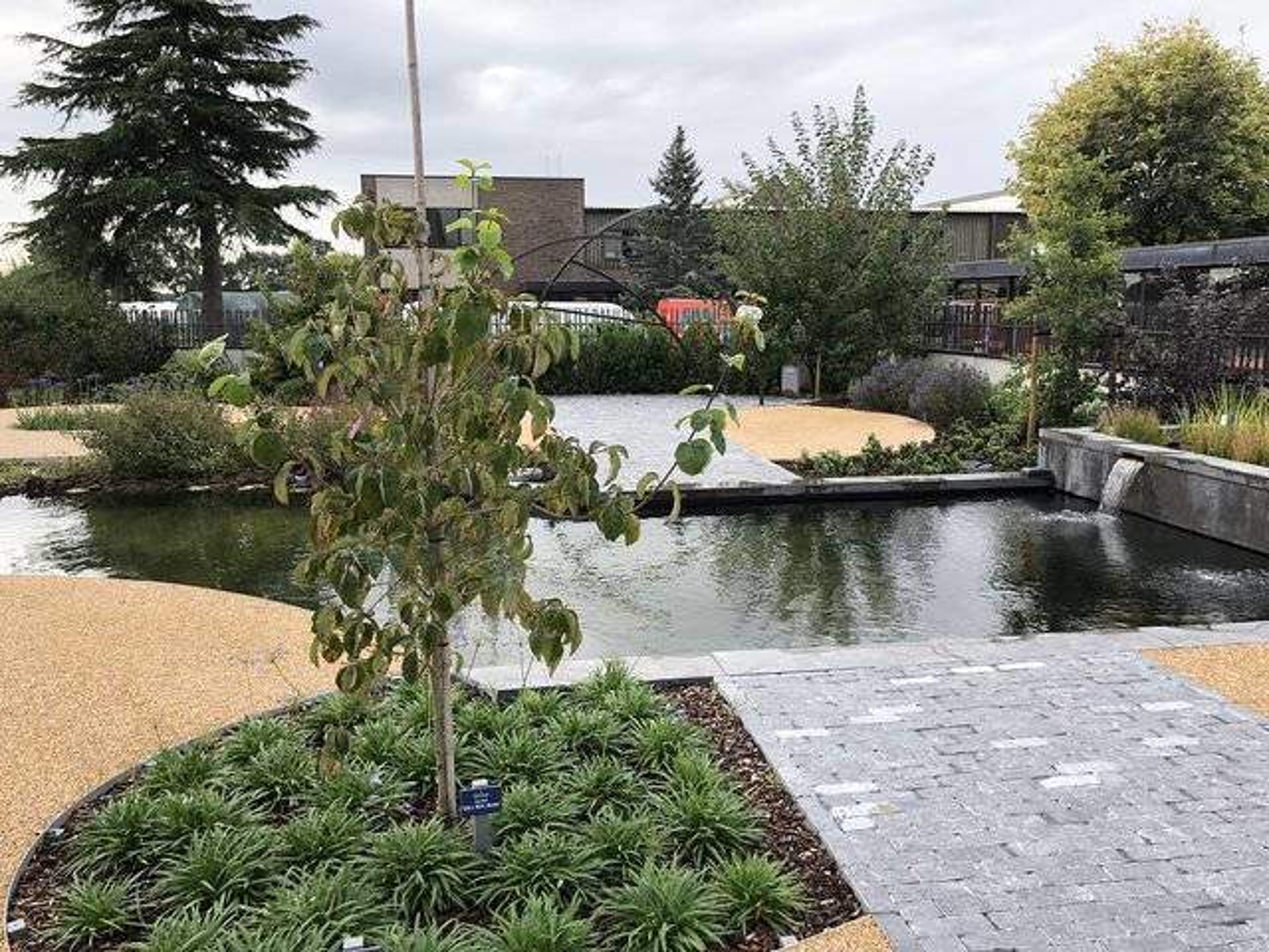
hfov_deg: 63.4
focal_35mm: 28
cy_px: 476
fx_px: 1026
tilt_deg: -9.1
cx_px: 634
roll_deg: +0.6
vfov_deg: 49.7
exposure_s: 1/656
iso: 20
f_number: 1.8
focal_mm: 4
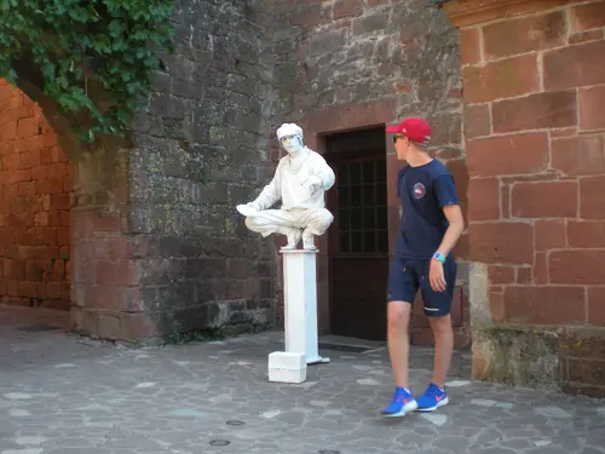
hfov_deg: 49.0
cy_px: 227
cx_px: 302
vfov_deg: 37.7
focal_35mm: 38
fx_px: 664
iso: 73
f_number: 3.1
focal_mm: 6.3
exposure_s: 1/60.8
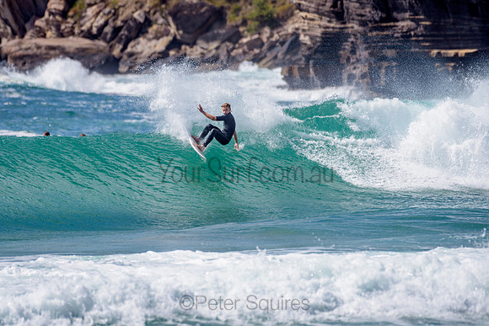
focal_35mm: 613
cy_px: 126
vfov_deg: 2.2
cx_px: 201
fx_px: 8330
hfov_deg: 3.4
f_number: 5.6
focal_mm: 500
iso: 90
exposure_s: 1/2000
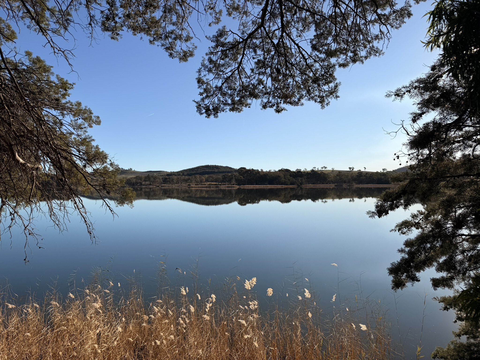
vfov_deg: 56.8
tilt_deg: -0.3
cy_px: 180
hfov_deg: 71.6
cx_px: 240
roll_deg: +0.4
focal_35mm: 24
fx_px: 333
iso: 80
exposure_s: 1/6173
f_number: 1.78
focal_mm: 6.76
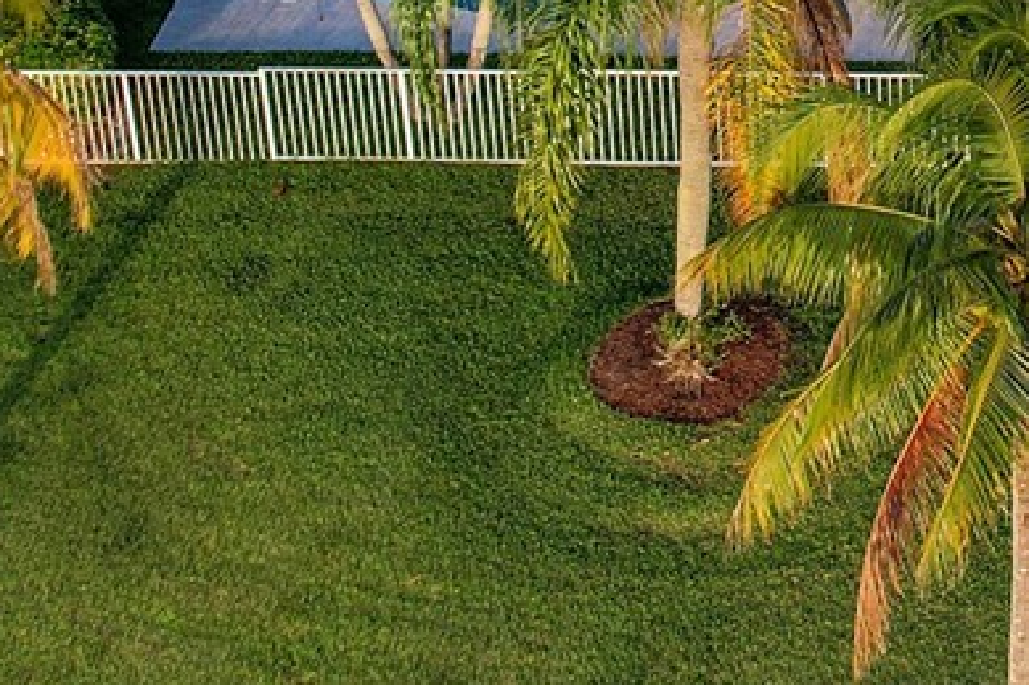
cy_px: -303
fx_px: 2743
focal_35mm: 96
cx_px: 992
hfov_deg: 20.7
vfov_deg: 13.5
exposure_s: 1/400
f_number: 2.8
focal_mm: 8.38
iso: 120
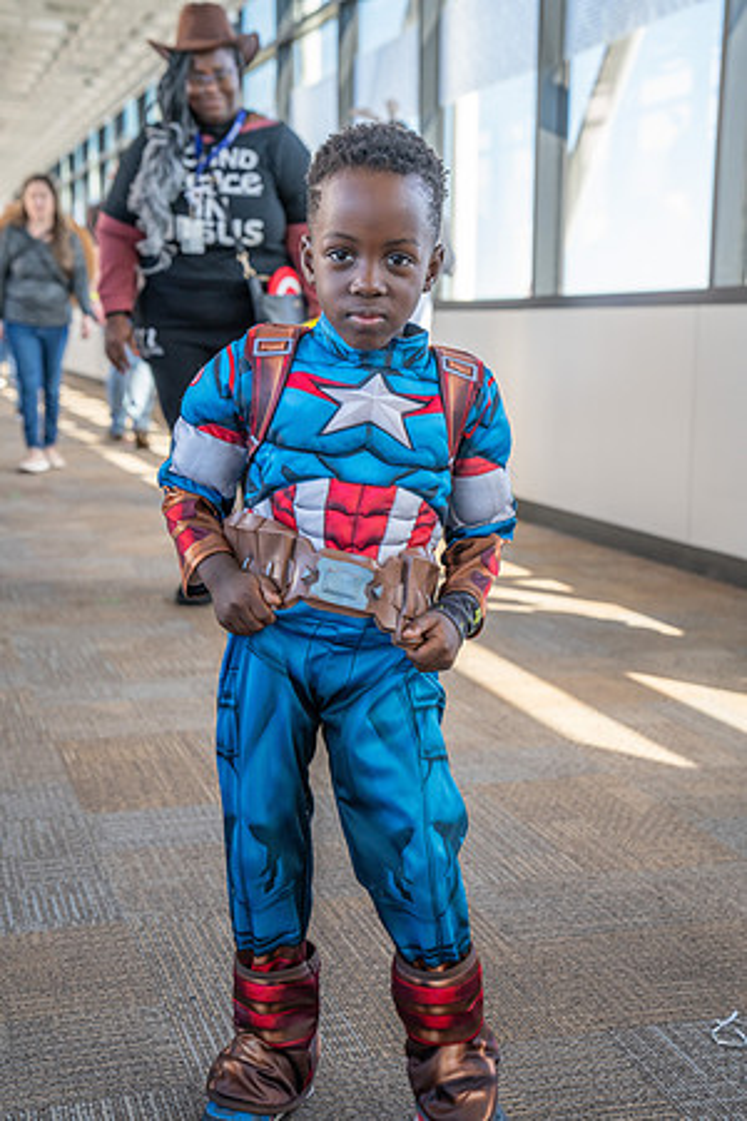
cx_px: 374
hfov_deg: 26.5
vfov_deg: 38.9
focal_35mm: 51
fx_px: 1587
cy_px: 560
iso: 640
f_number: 4.5
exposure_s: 1/200
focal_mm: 51
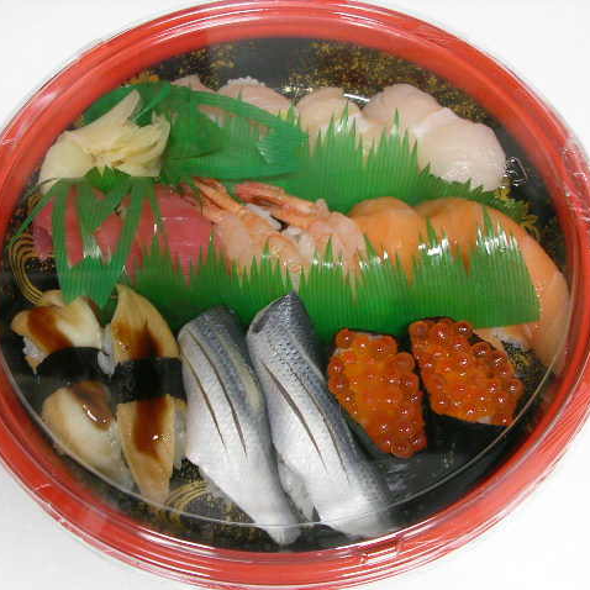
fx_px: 868
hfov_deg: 37.6
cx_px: 289
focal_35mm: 45
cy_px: 295
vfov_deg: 37.6
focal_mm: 5.8
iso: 100
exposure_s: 1/7.2
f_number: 3.5
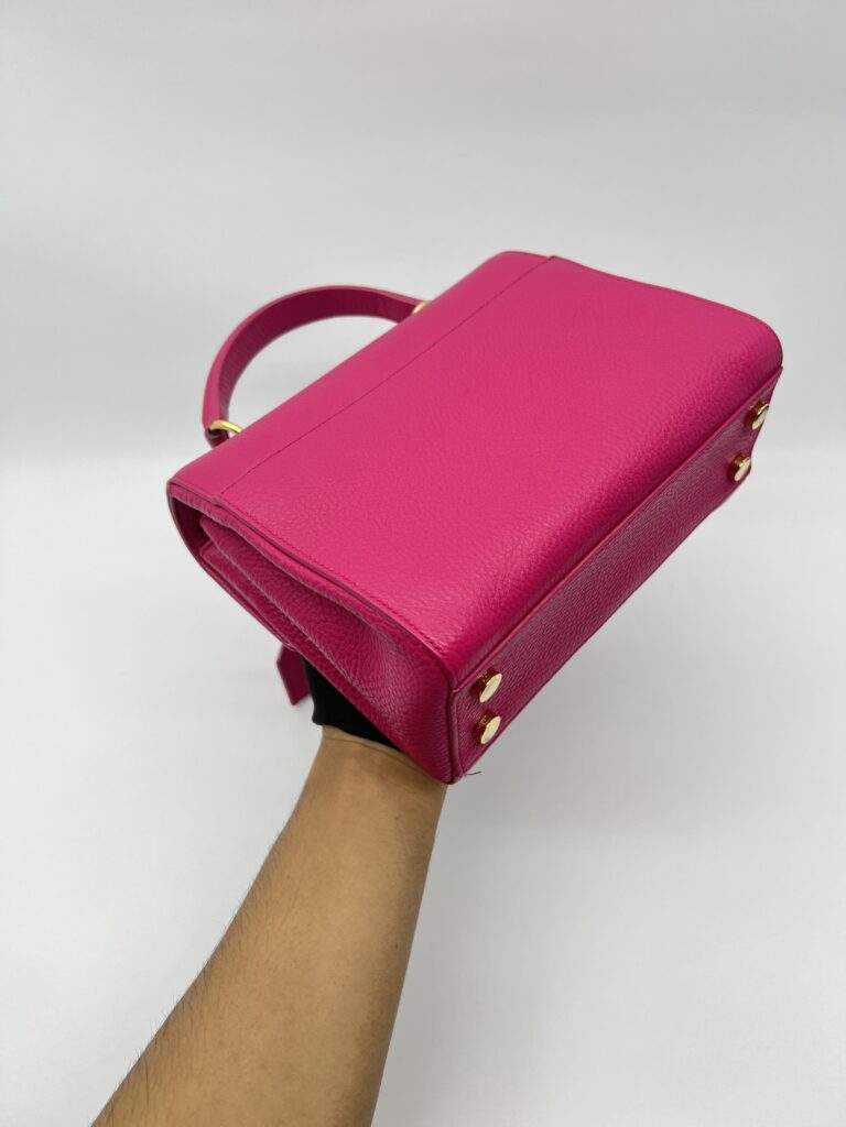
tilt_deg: -42.9
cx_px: 423
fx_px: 847
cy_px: 564
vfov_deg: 67.3
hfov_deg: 53.1
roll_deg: +6.4
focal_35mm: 26
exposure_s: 1/104
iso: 32
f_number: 1.5
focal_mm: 5.7
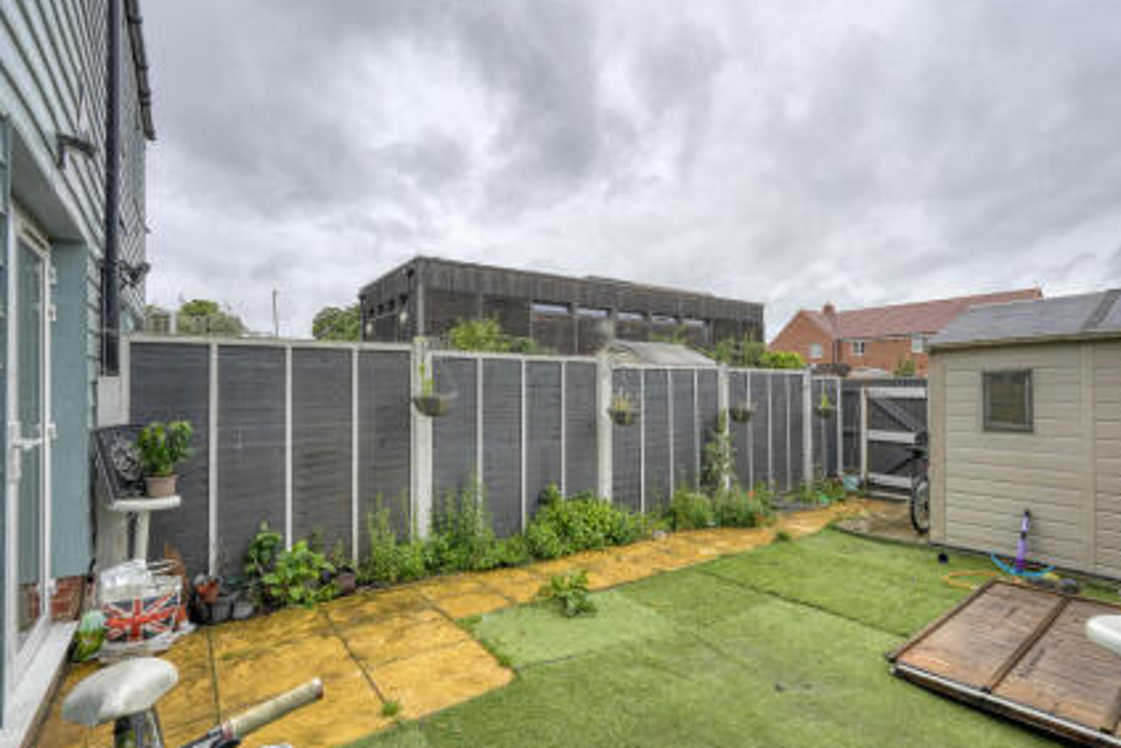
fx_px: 560
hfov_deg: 89.6
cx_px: 625
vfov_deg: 67.4
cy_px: 381
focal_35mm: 18
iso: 320
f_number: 8
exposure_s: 1/320
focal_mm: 16
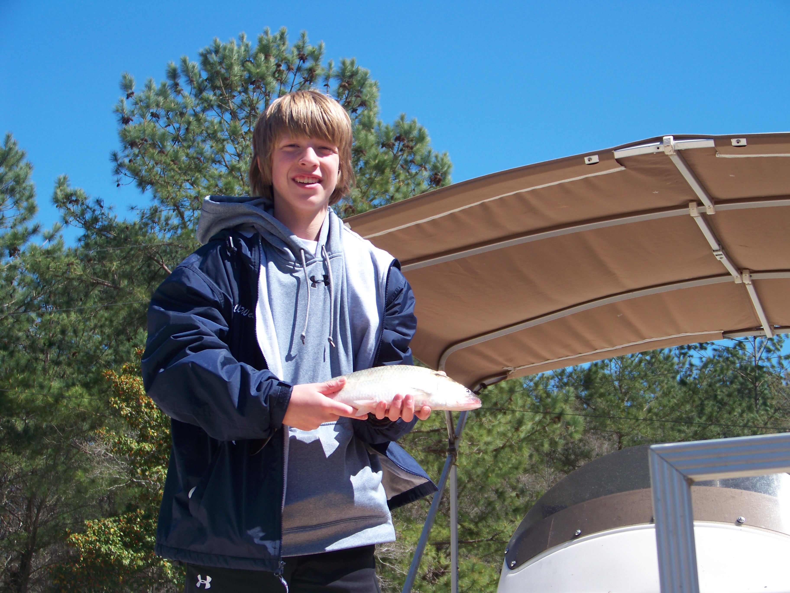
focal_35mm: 74
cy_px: 296
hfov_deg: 26.3
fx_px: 1689
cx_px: 395
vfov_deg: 19.9
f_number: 3.2
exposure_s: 1/500
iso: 64
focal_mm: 14.6
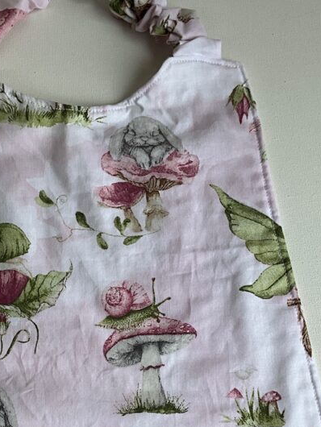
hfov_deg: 26.0
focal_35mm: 56
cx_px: 104
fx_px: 692
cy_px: 322
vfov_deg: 33.6
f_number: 1.8
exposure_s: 1/509
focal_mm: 3
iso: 25
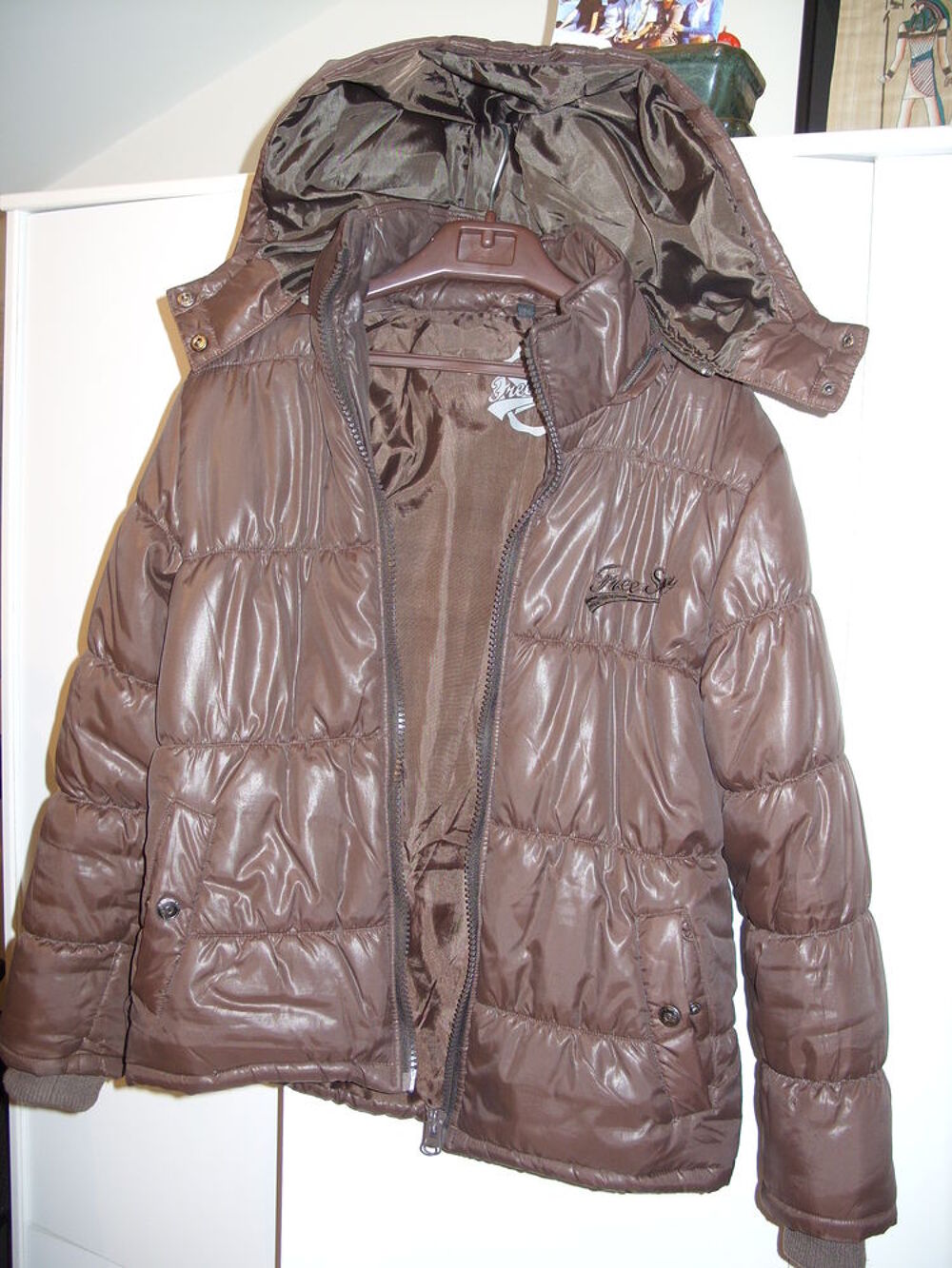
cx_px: 476
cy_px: 634
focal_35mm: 38
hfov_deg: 37.7
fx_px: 1393
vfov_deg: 49.0
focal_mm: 7.8
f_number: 2.8
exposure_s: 1/30
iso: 100
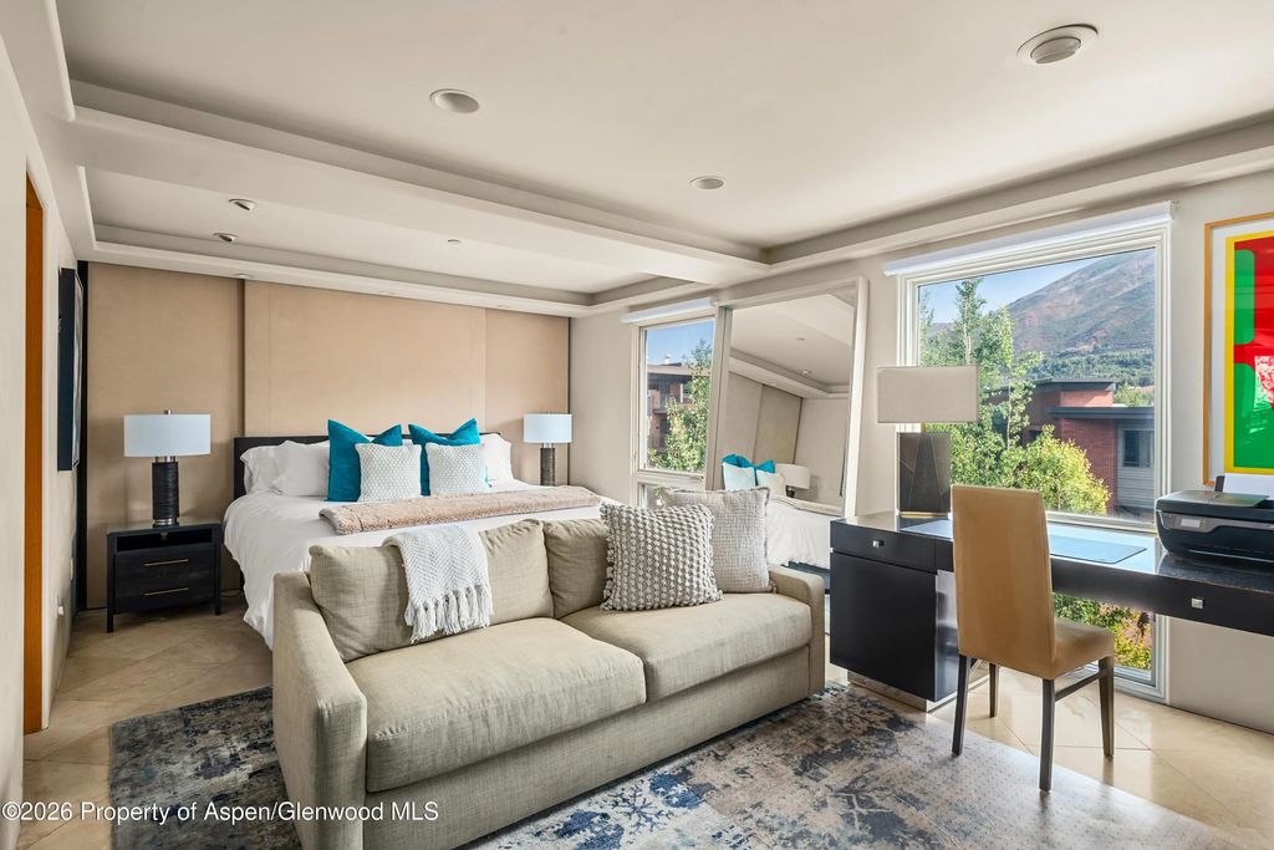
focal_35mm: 19
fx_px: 672
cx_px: 637
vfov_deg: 64.6
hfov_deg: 86.9
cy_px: 425
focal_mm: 19
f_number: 9
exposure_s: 1/3
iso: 400
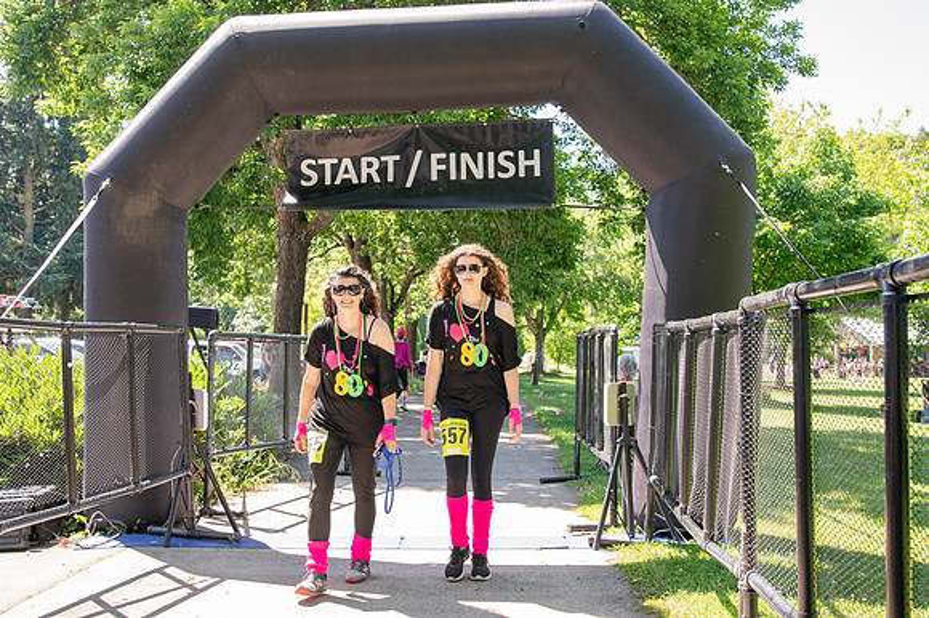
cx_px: 464
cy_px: 309
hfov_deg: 53.2
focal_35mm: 36
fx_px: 928
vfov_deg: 36.8
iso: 500
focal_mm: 24
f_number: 4
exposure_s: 1/400
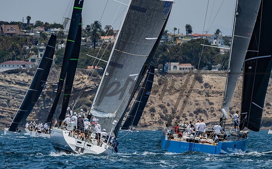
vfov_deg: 2.3
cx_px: 157
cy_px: 100
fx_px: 4225
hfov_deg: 3.7
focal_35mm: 571
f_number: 5.6
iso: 320
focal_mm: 300
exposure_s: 1/2500
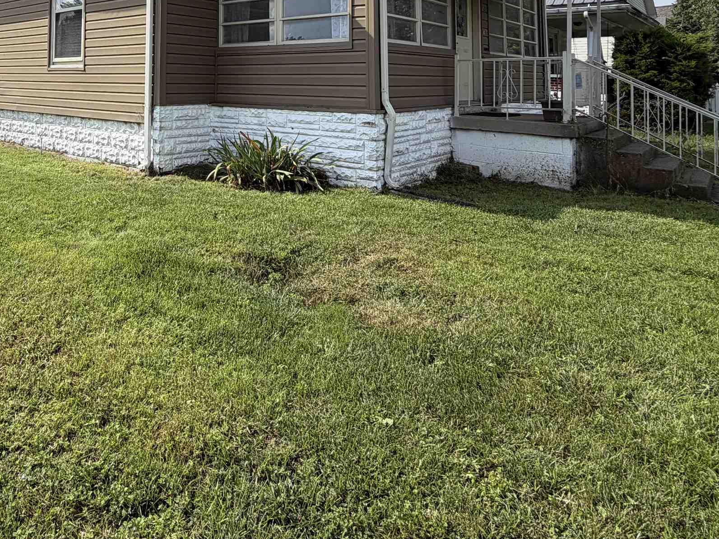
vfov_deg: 46.0
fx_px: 561
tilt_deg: +4.0
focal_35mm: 27
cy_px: 46
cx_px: 202
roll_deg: -0.2
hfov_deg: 62.5
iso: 20
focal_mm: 2.22
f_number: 2.2
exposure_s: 1/928
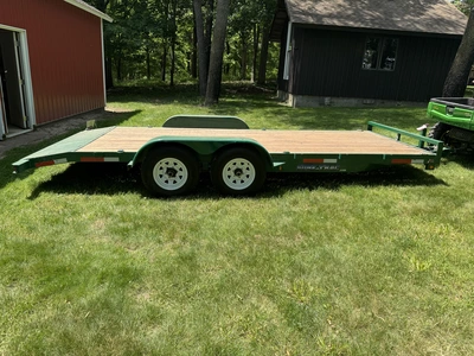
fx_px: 329
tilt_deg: -17.7
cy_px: 178
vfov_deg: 56.8
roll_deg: -4.1
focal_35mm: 24
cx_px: 237
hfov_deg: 71.6
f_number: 1.78
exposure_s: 1/1721
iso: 80
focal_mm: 6.76
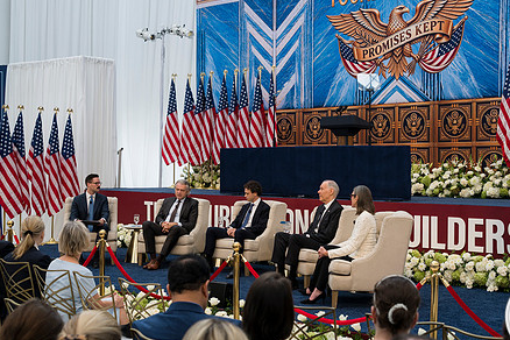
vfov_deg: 27.5
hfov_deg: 40.3
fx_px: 694
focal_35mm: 49
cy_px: 168
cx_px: 285
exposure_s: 1/160
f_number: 4
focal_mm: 37
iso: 140
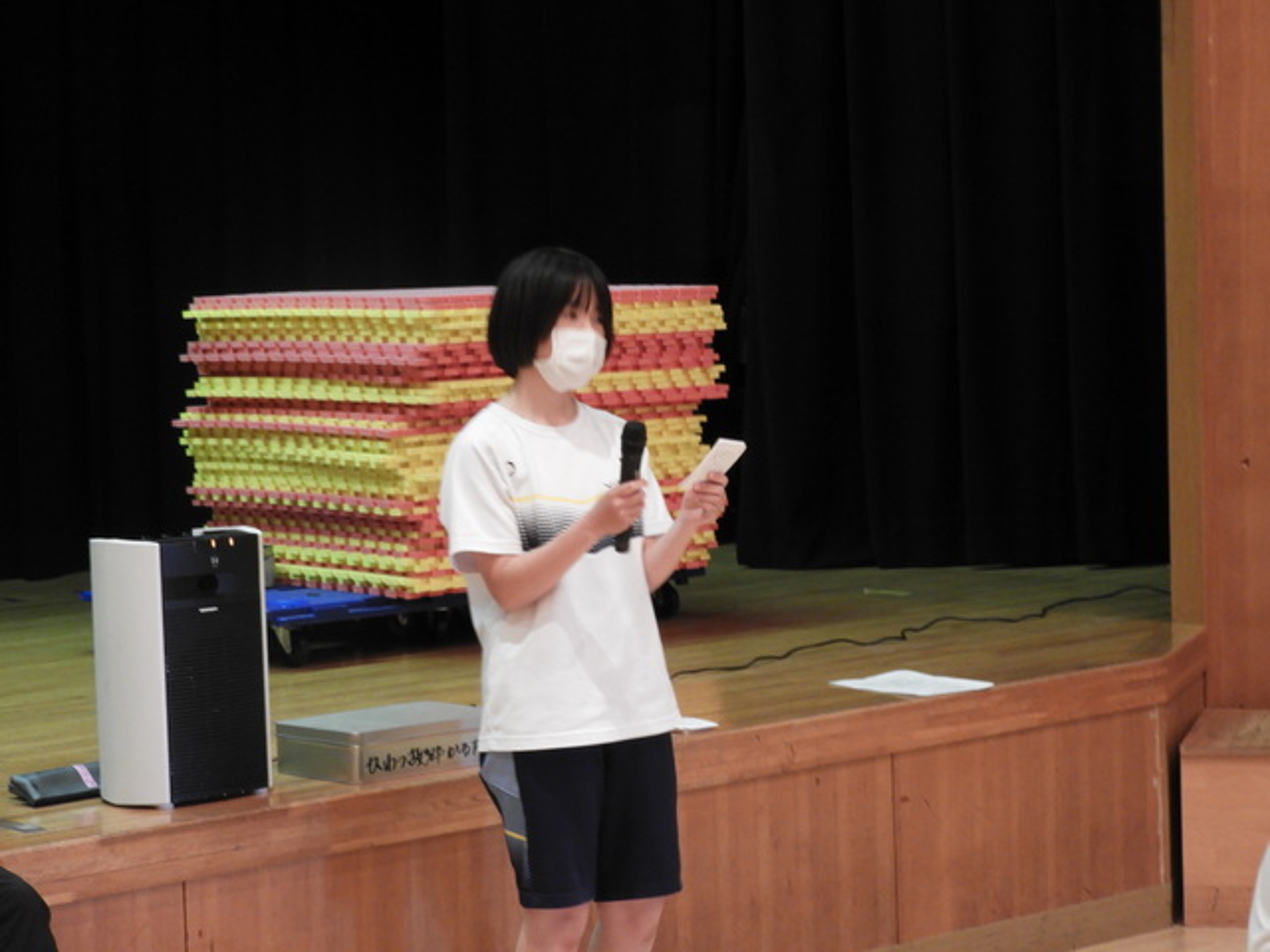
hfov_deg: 20.7
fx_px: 3485
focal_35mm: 95
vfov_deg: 15.6
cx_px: 635
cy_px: 476
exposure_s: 1/15
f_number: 4.8
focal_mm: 17
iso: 450
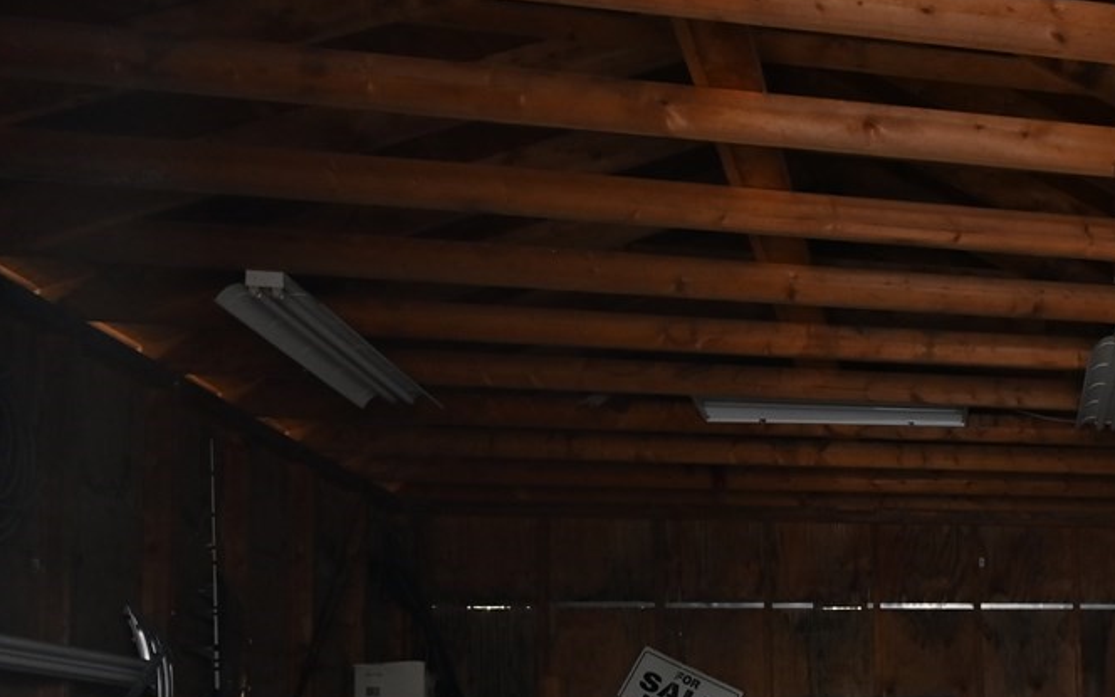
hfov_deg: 35.8
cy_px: 713
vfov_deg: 27.4
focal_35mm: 44
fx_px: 1337
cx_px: 1327
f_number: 4
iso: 450
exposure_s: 1/125
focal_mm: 14
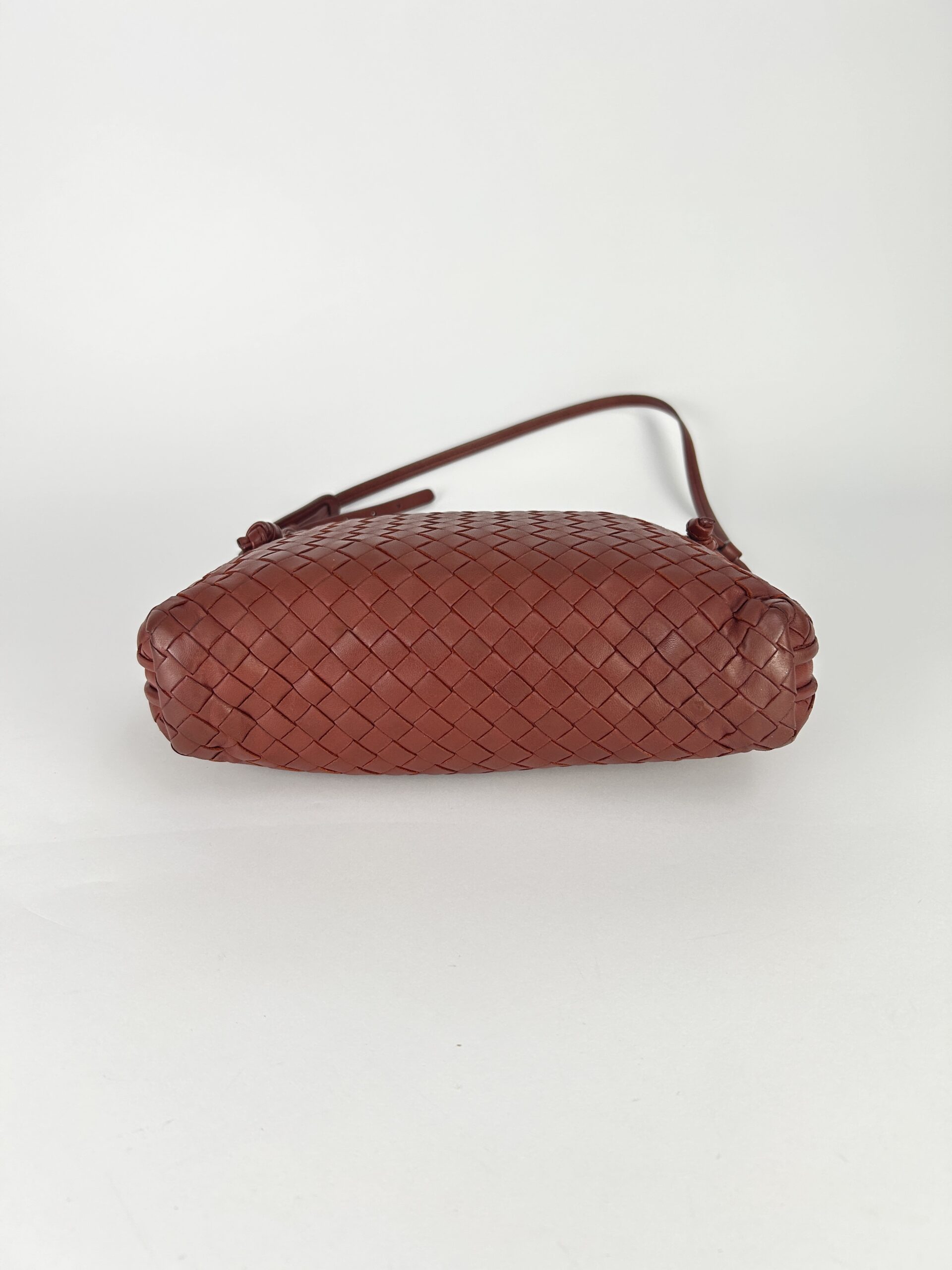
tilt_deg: -26.6
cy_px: 635
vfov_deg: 67.3
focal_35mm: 26
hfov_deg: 53.1
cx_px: 476
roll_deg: -0.3
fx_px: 953
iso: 32
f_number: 1.5
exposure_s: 1/135
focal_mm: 5.7
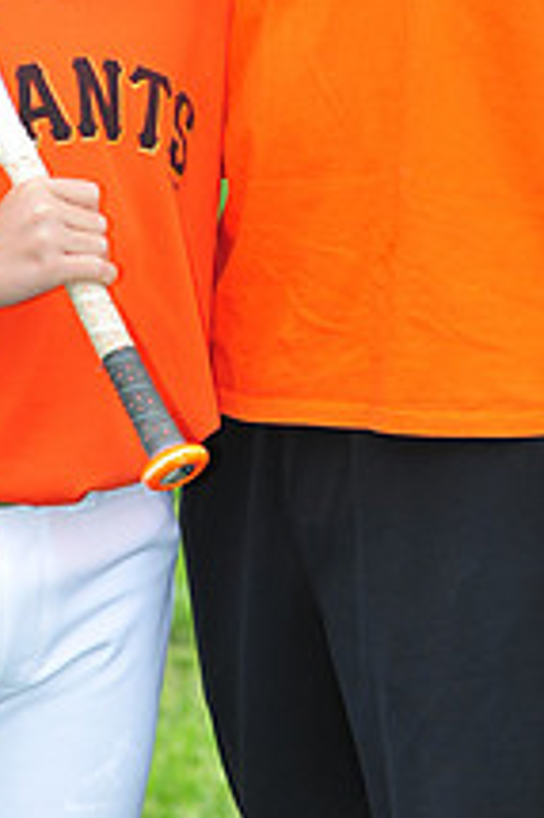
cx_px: 190
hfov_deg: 4.2
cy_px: -255
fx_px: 7333
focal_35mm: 323
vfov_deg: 6.3
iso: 400
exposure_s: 1/200
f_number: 7.1
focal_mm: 120
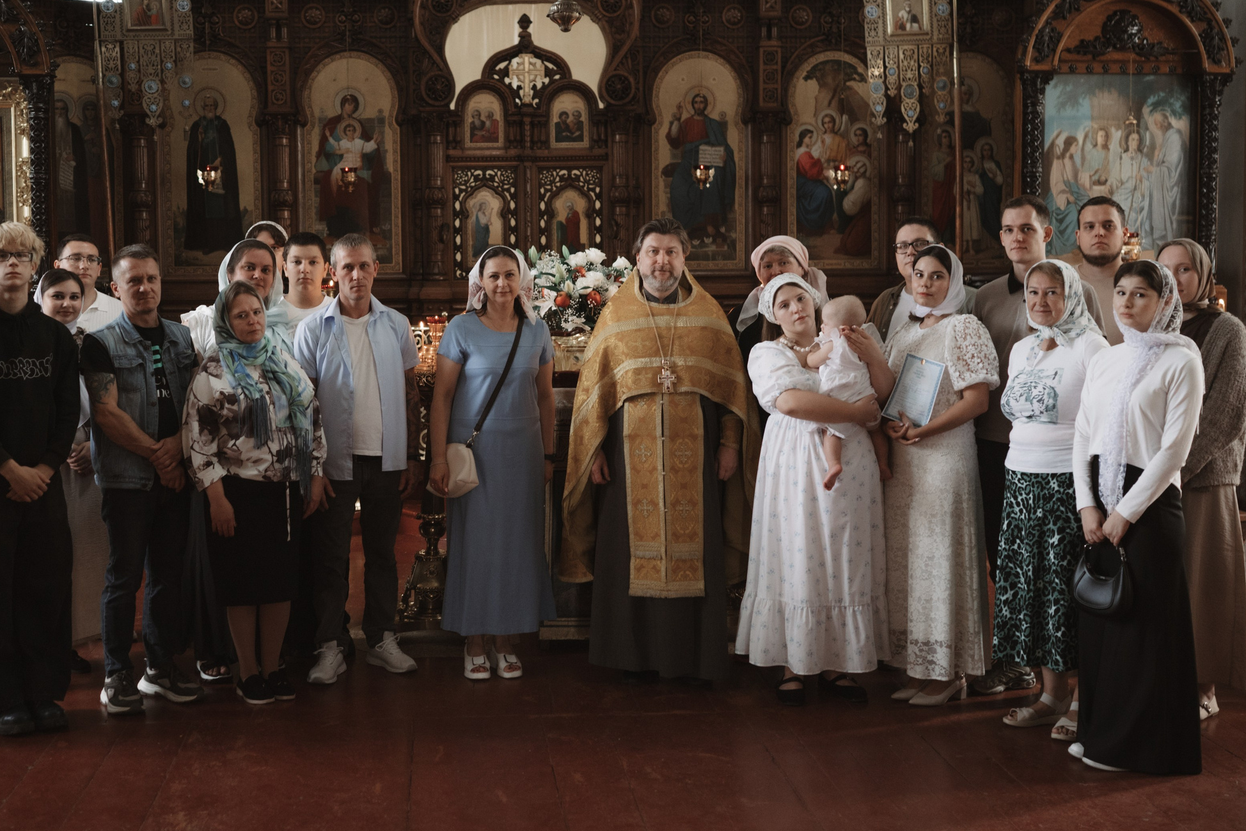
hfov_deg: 42.6
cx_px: 538
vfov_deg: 29.2
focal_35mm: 46
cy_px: 365
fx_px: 1592
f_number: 2.2
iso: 1000
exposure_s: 1/250
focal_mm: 35
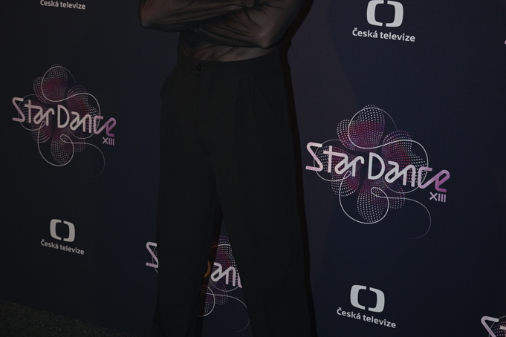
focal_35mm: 73
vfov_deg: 18.6
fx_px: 1026
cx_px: 252
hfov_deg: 27.7
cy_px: 125
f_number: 5.6
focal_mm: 48
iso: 800
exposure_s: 1/125
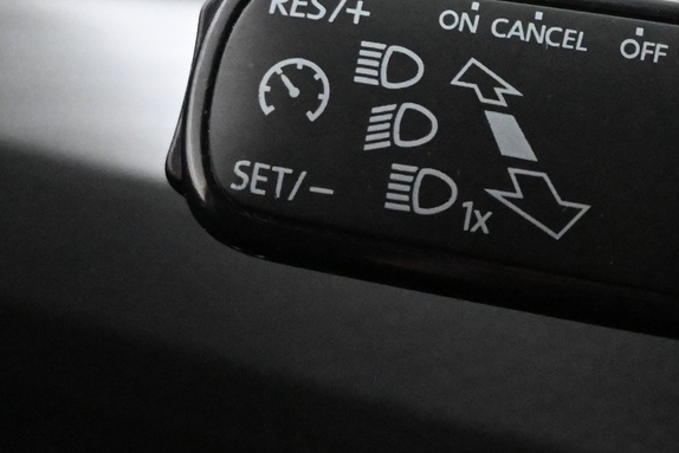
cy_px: 162
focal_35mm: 127
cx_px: 651
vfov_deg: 10.8
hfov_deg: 15.9
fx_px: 2396
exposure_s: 1/50
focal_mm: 30
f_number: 4.8
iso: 11400
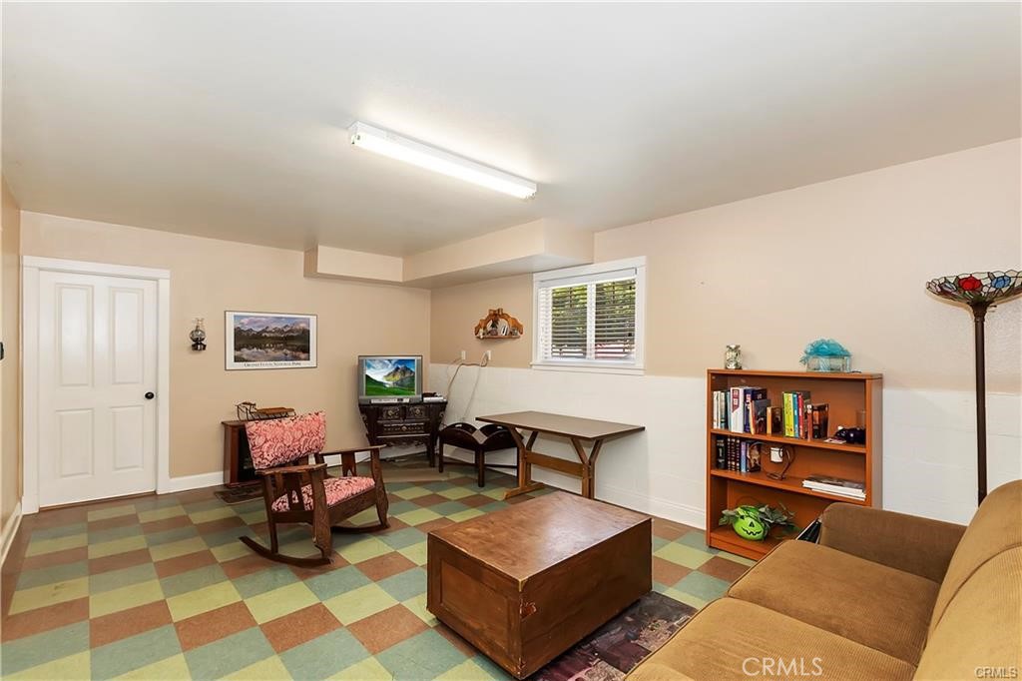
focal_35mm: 15
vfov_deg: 77.3
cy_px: 340
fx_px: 426
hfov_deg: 100.4
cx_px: 511
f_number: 8
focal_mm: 10
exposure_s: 1/30
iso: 400
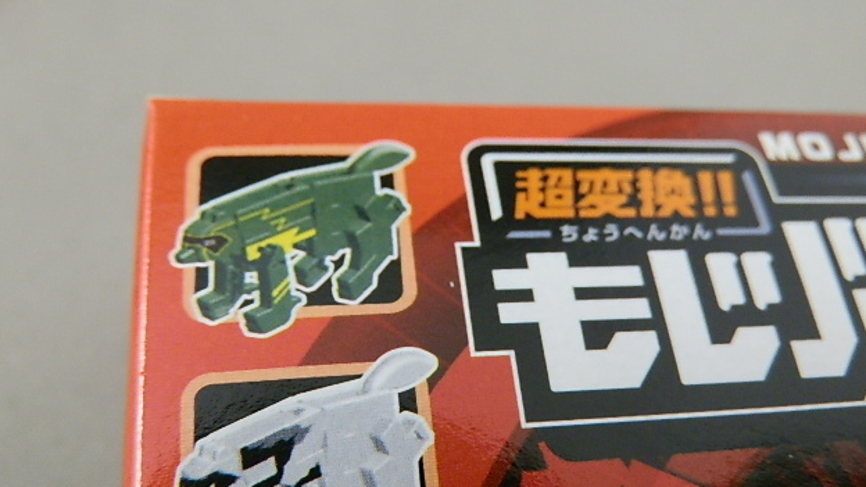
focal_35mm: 38
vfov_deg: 31.1
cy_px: 293
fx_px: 873
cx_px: 440
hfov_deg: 52.8
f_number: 3.5
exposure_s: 1/8
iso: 250
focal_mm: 6.17
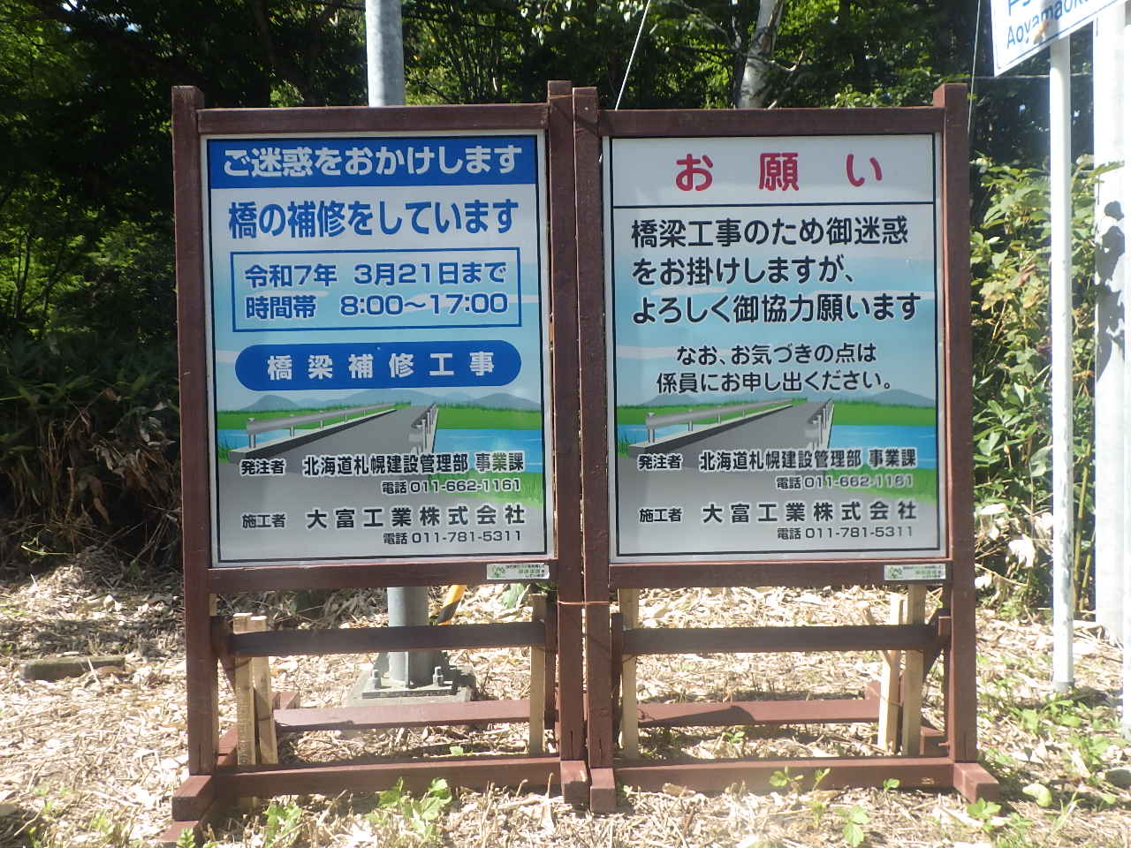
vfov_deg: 49.7
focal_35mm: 28
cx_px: 566
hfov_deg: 63.4
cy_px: 424
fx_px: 915
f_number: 4.2
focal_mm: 5
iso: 125
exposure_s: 1/320
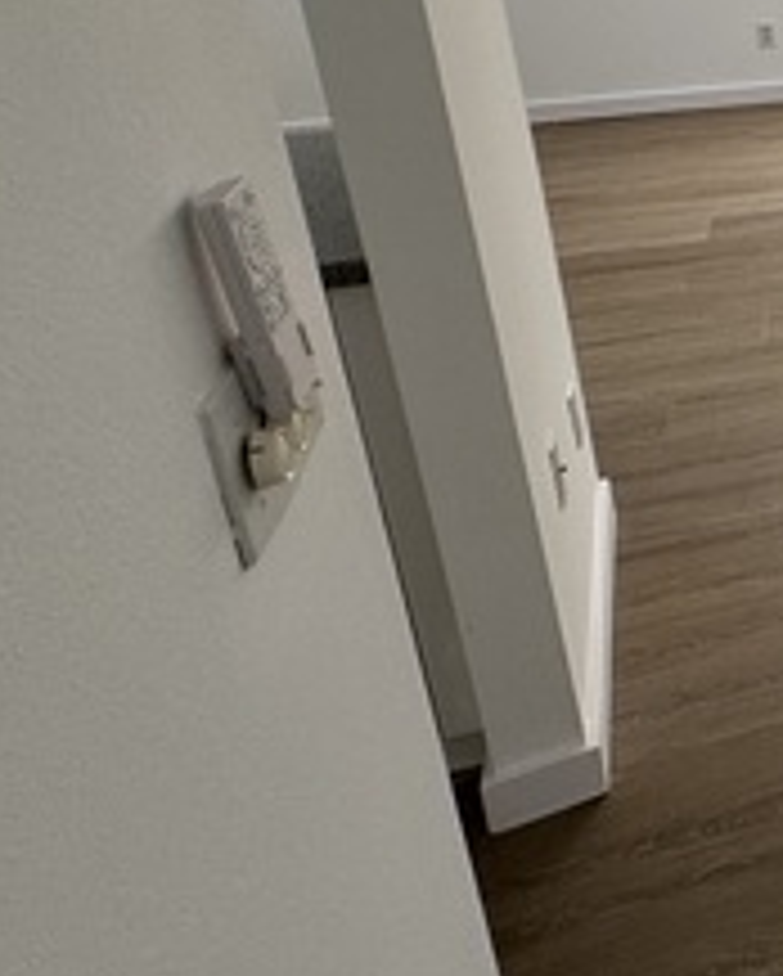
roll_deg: -0.4
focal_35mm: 42
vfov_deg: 40.7
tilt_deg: -16.3
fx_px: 1215
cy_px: 112
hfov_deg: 22.5
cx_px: 1379
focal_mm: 2.22
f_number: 2.2
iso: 80
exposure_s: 1/99
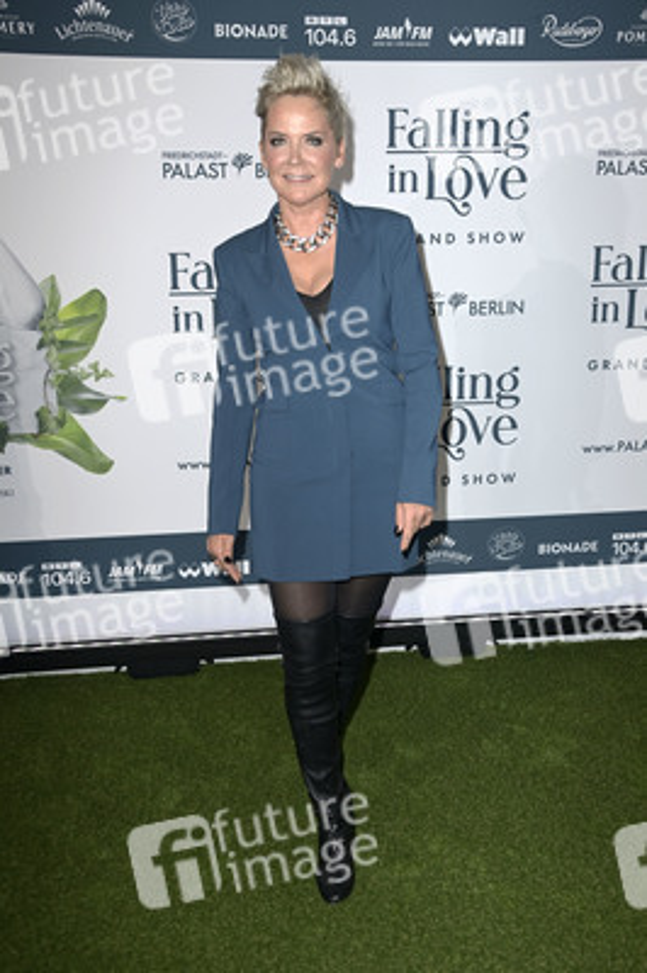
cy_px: 486
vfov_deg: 48.5
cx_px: 324
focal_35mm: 40
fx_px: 1080
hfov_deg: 33.3
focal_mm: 40
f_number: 6.3
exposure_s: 1/250
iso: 640
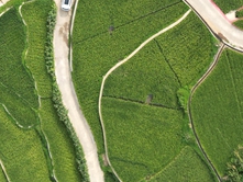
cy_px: -103
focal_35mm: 87
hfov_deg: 22.3
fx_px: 611
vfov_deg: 15.5
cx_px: 70
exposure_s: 1/725
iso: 100
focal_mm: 6.72
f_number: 1.7
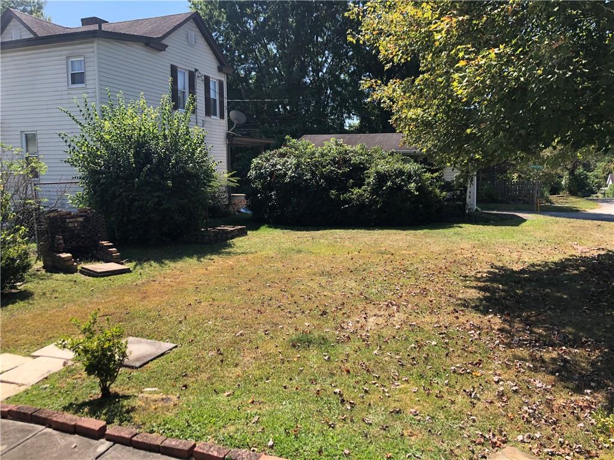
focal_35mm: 28
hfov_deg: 63.4
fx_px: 497
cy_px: 230
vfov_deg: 49.7
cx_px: 307
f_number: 1.8
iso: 20
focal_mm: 3.99
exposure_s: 1/694
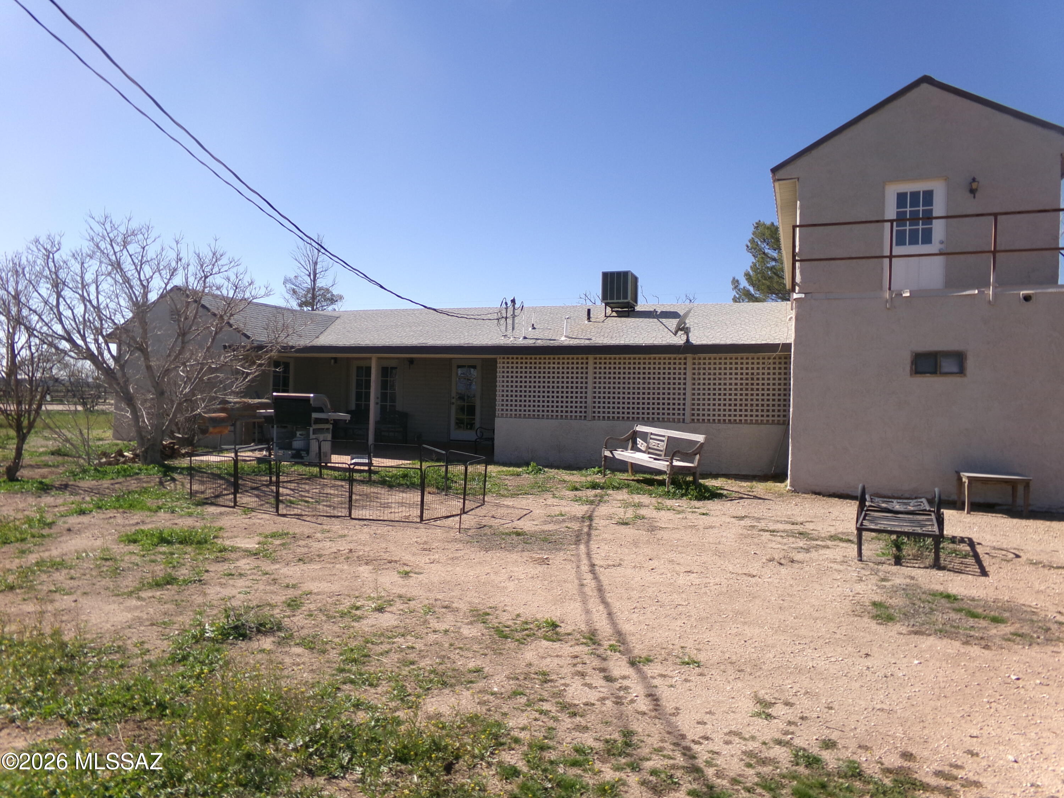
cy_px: 399
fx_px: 738
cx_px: 532
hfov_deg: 71.6
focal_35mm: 24
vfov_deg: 56.8
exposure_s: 1/105
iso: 100
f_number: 11.07
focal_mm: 4.3
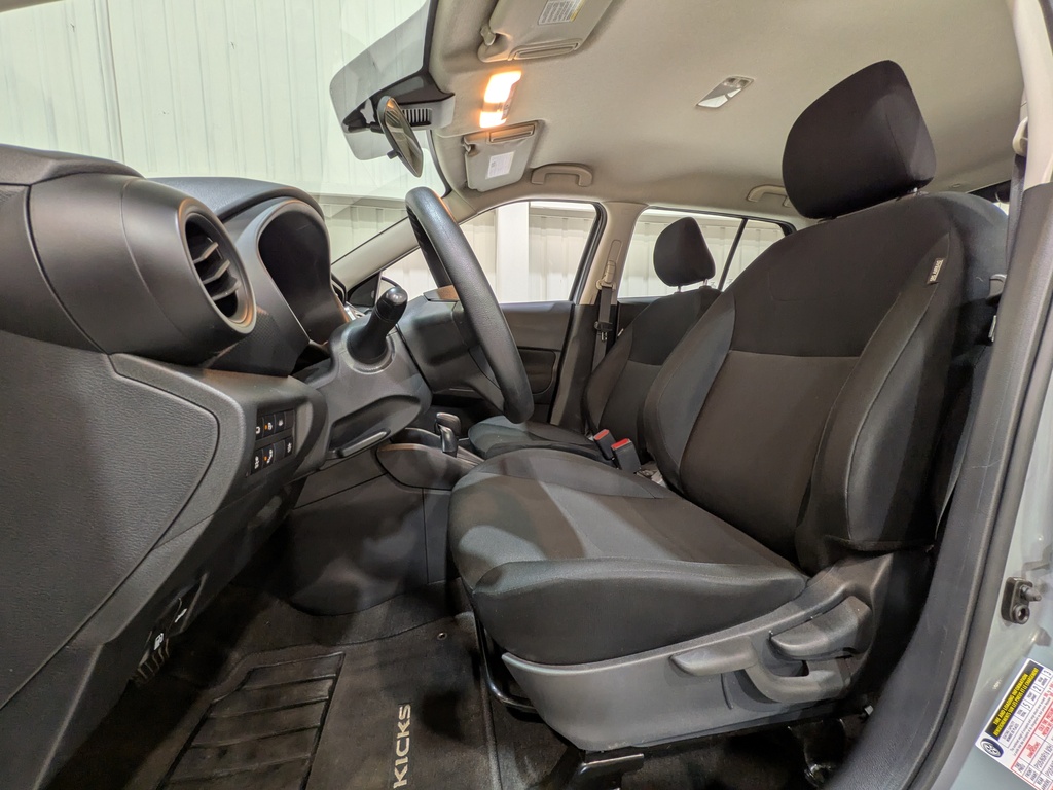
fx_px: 426
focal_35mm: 14
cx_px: 526
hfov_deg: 102.1
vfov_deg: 85.7
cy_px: 395
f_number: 2.2
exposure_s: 1/24
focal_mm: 1.83
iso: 47
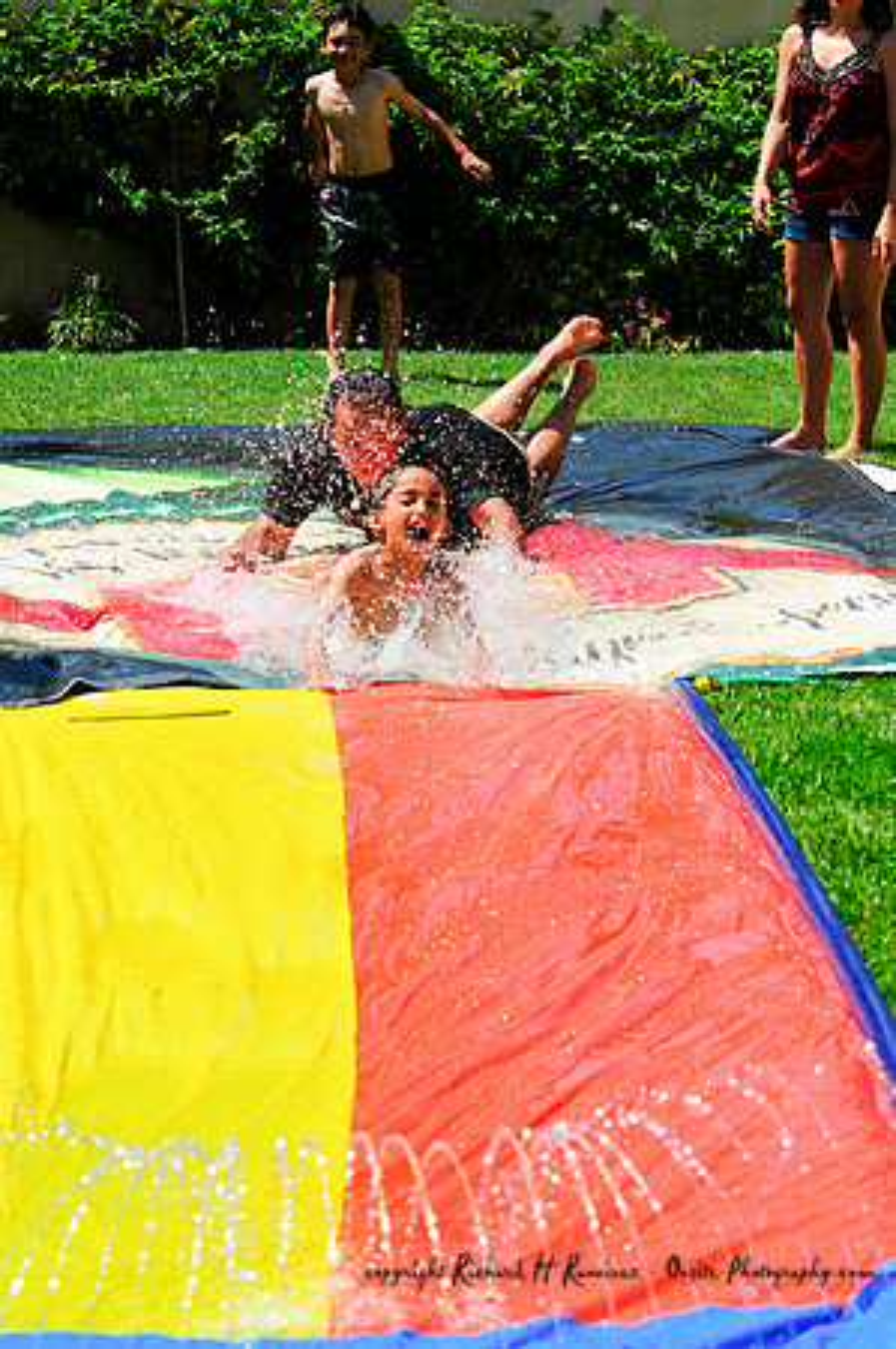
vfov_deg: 19.5
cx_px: 448
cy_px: 674
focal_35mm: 105
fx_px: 3929
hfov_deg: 13.0
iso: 200
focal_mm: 70
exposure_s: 1/640
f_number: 7.1
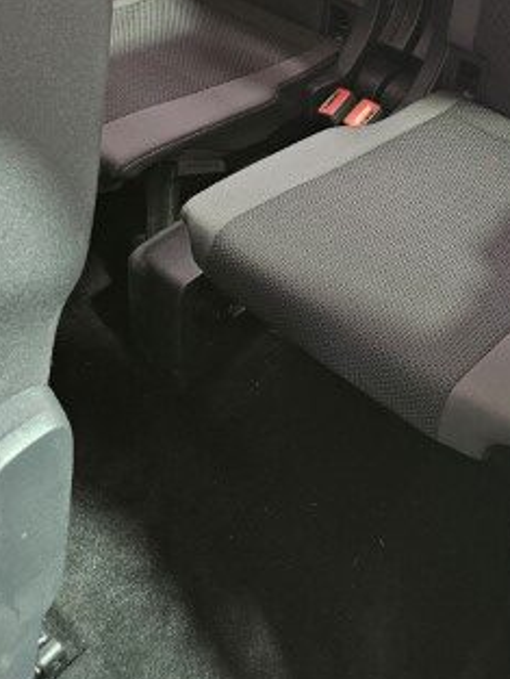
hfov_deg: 29.9
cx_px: 438
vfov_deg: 36.7
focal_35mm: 47
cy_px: 15
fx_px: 923
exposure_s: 1/25
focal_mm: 6.3
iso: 640
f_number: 1.7
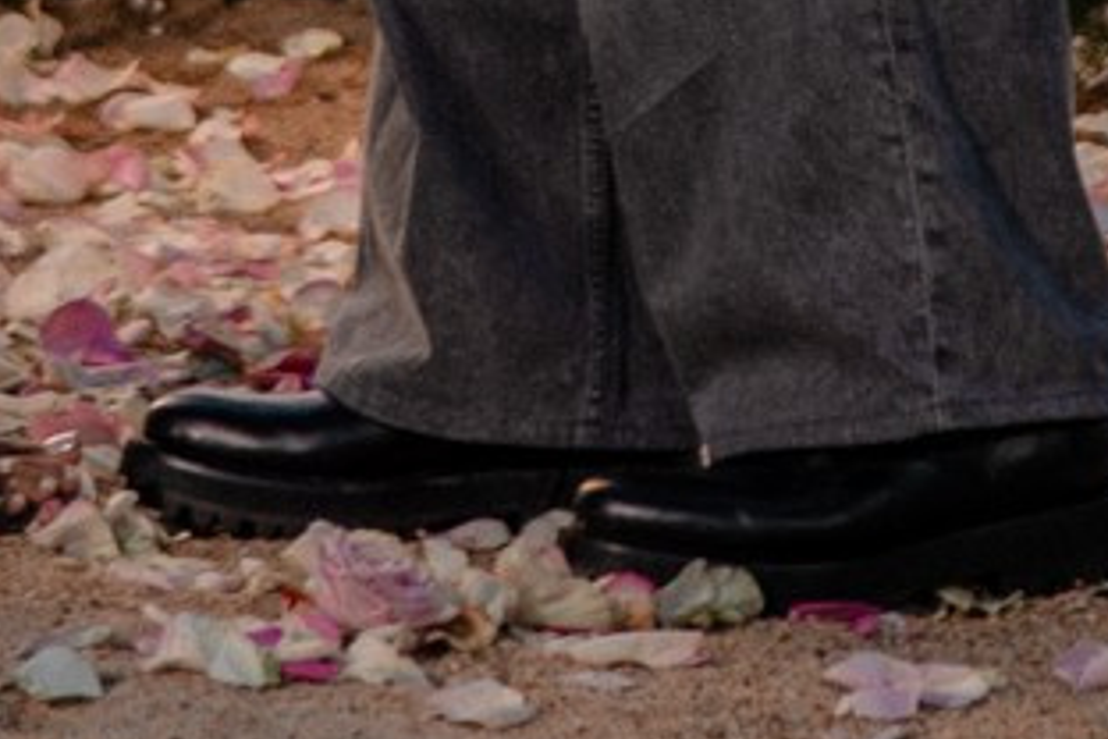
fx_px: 11664
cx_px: 484
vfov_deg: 3.5
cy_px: -1834
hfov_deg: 5.4
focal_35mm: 379
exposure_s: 1/200
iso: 200
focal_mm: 50
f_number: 2.5
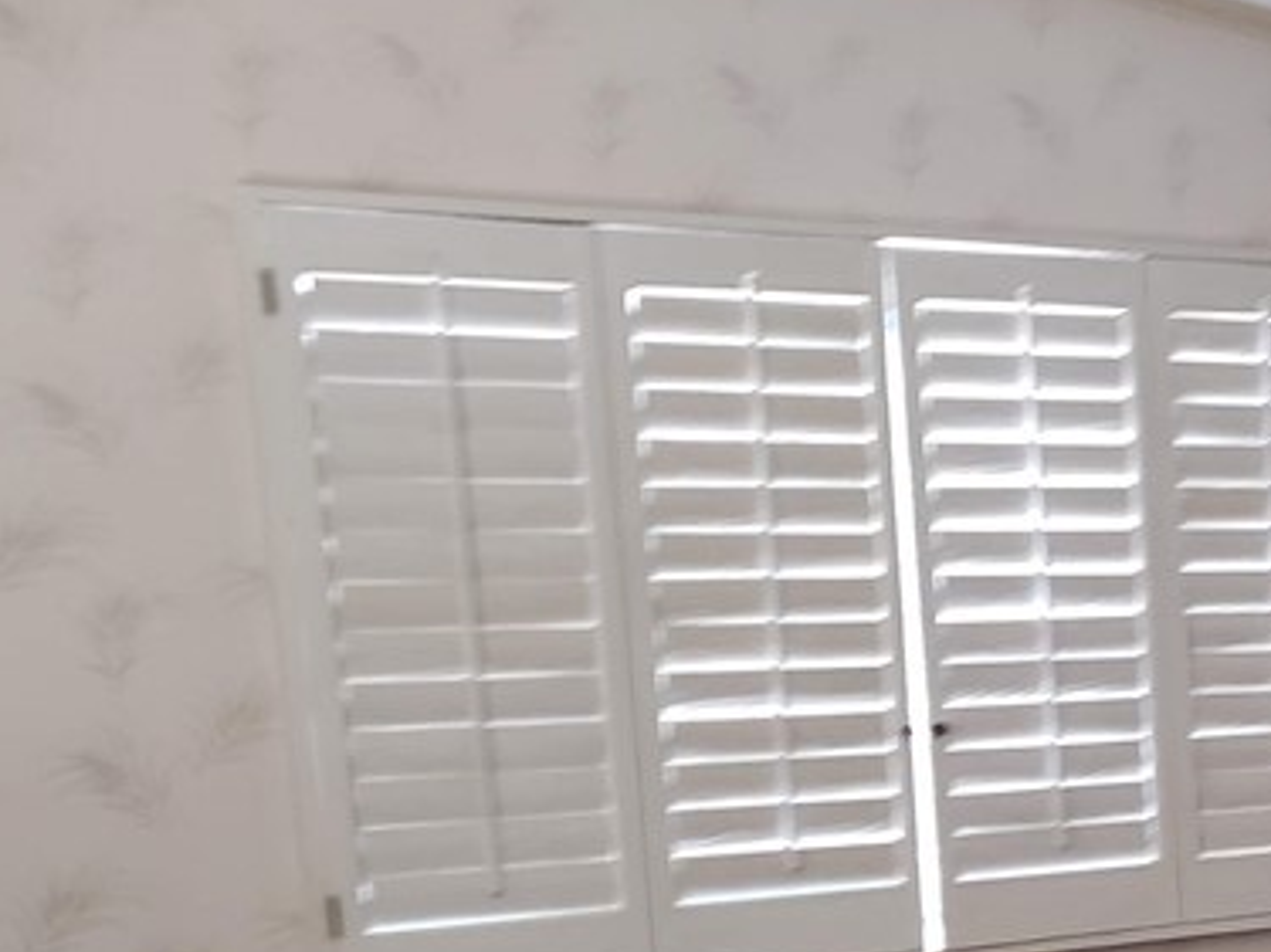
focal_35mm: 71
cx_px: 1620
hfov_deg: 24.2
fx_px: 2606
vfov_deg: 19.9
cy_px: 999
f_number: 1.5
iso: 250
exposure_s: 1/37
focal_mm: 4.3
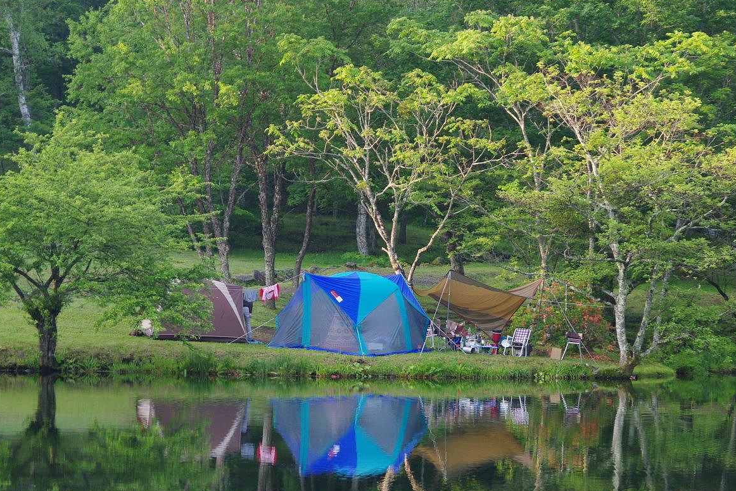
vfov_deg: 11.0
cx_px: 357
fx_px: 2551
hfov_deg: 16.4
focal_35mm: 125
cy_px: 377
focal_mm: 53
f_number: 5.6
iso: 200
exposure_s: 1/80
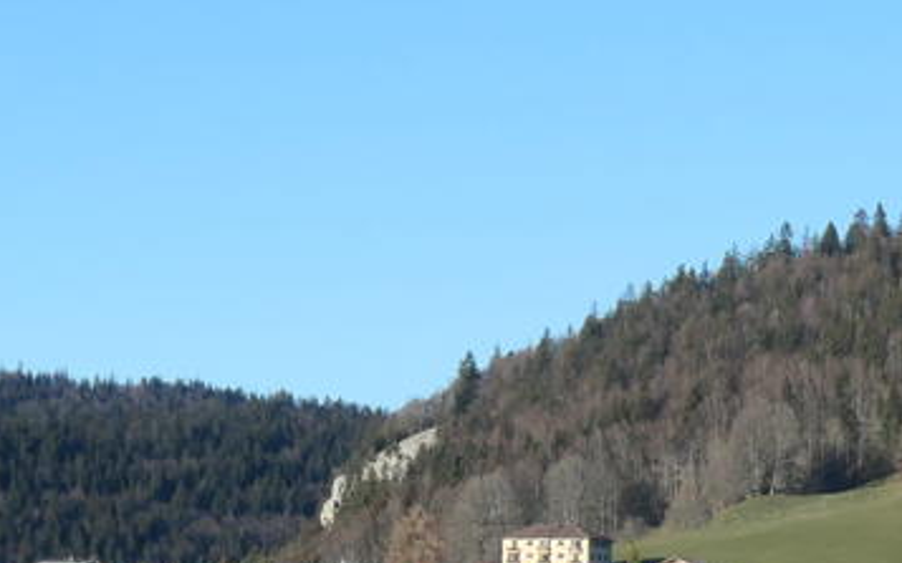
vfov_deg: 7.2
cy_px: 874
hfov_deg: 11.6
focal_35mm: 180
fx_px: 4424
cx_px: 457
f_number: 4.5
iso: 200
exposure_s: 1/800
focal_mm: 15.4
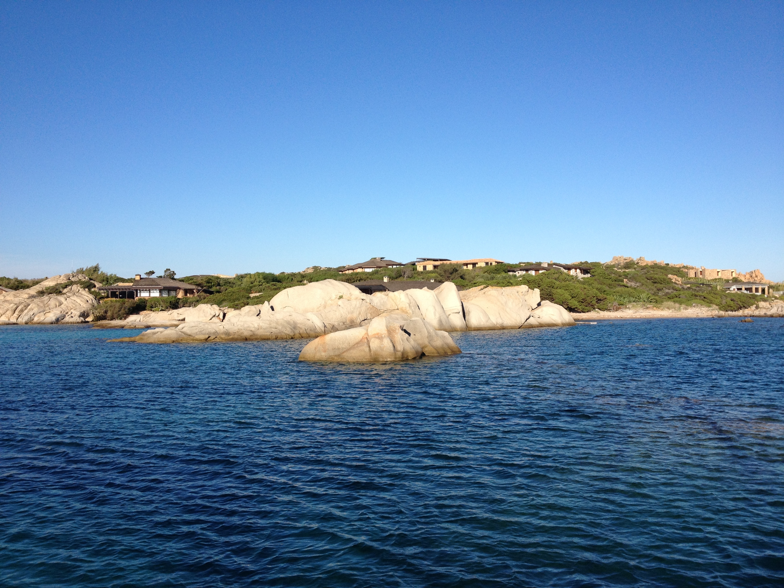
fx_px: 793
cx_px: 392
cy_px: 294
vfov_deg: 40.7
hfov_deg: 52.6
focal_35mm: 35
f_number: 2.4
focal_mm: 4.28
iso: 64
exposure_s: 1/1905
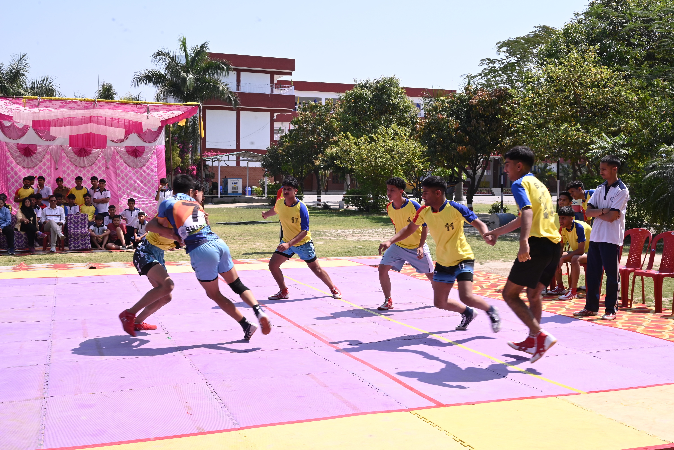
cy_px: 225
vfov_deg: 34.2
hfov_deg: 49.5
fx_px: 730
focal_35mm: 39
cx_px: 337
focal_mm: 39
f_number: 16
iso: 400
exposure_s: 1/200
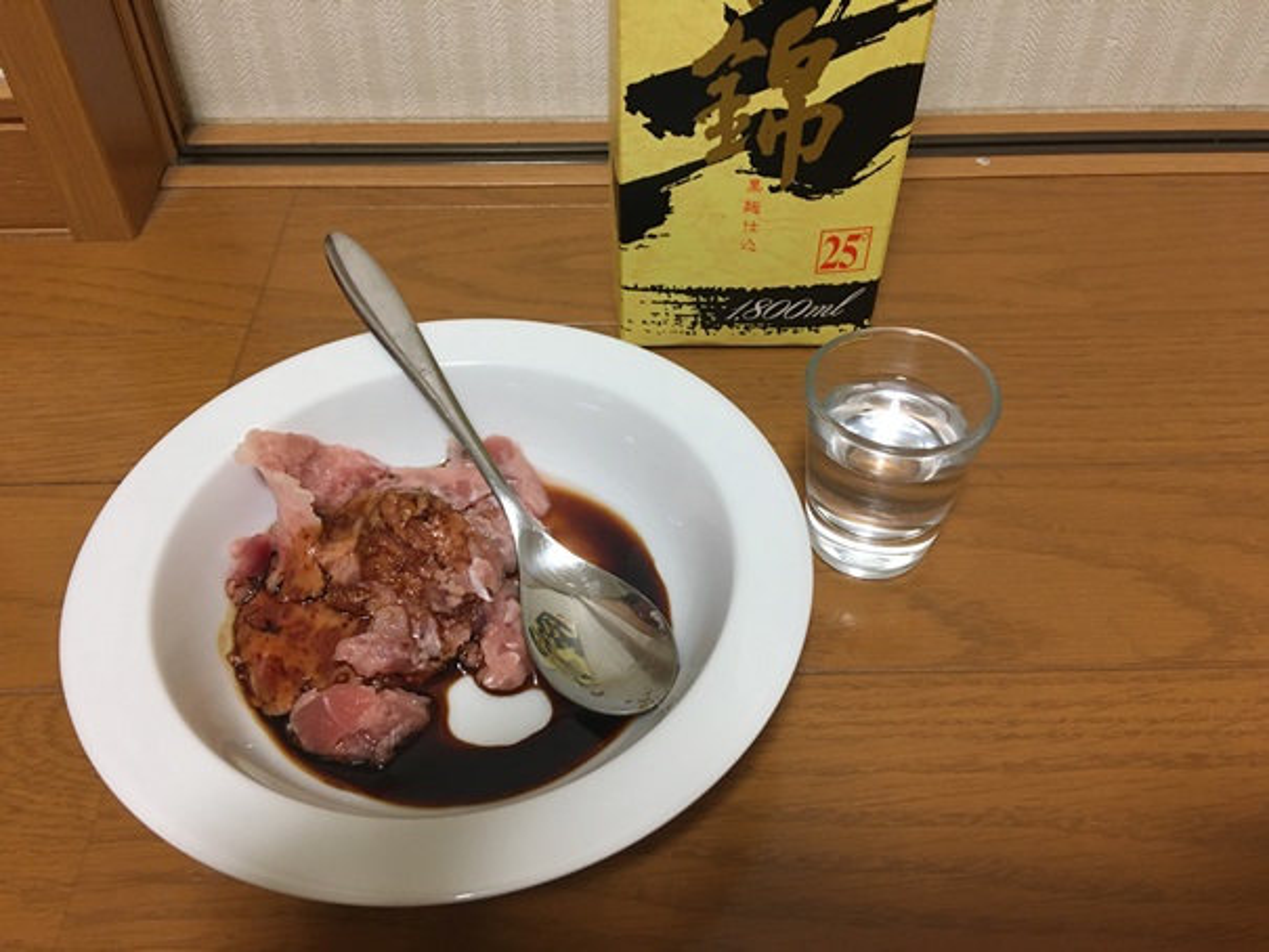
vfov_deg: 48.2
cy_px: 476
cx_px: 634
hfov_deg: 61.6
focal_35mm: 29
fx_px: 1063
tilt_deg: -46.1
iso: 125
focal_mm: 4.15
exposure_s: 1/30
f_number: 2.2
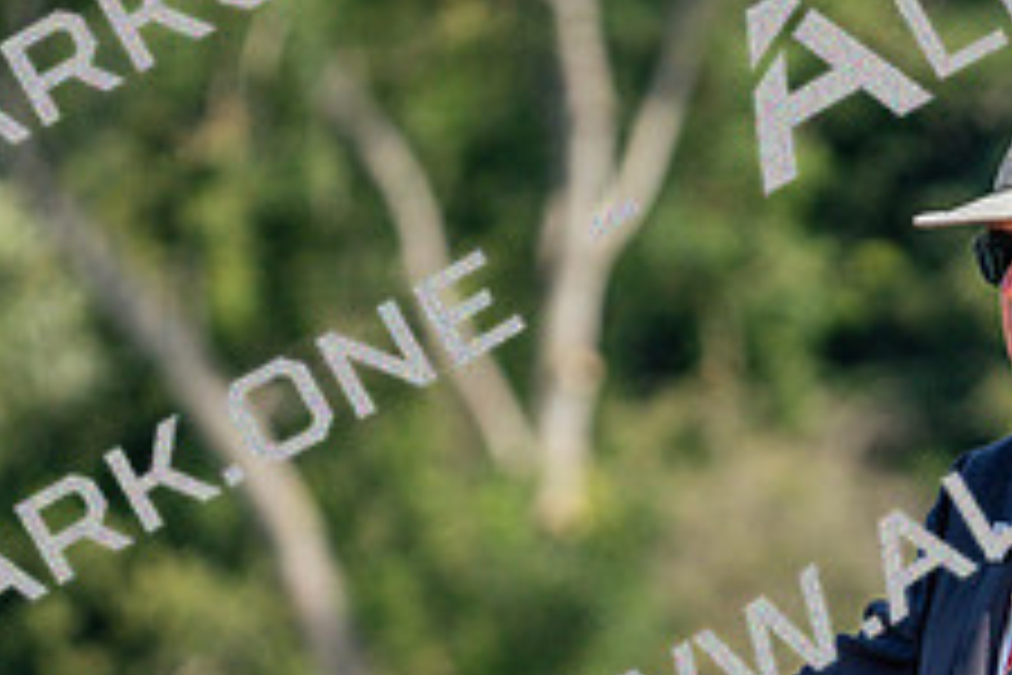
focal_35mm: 736
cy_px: 853
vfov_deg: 1.9
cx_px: 994
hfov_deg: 2.8
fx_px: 20688
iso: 400
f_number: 5.6
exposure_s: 1/2000
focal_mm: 286
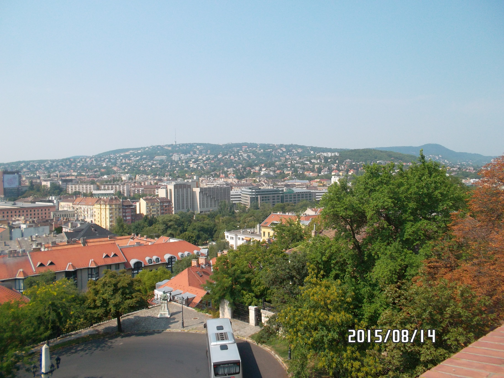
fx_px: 408
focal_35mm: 28
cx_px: 252
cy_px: 189
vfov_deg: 49.7
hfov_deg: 63.4
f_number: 3.3
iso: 80
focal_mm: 4.1
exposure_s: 1/750
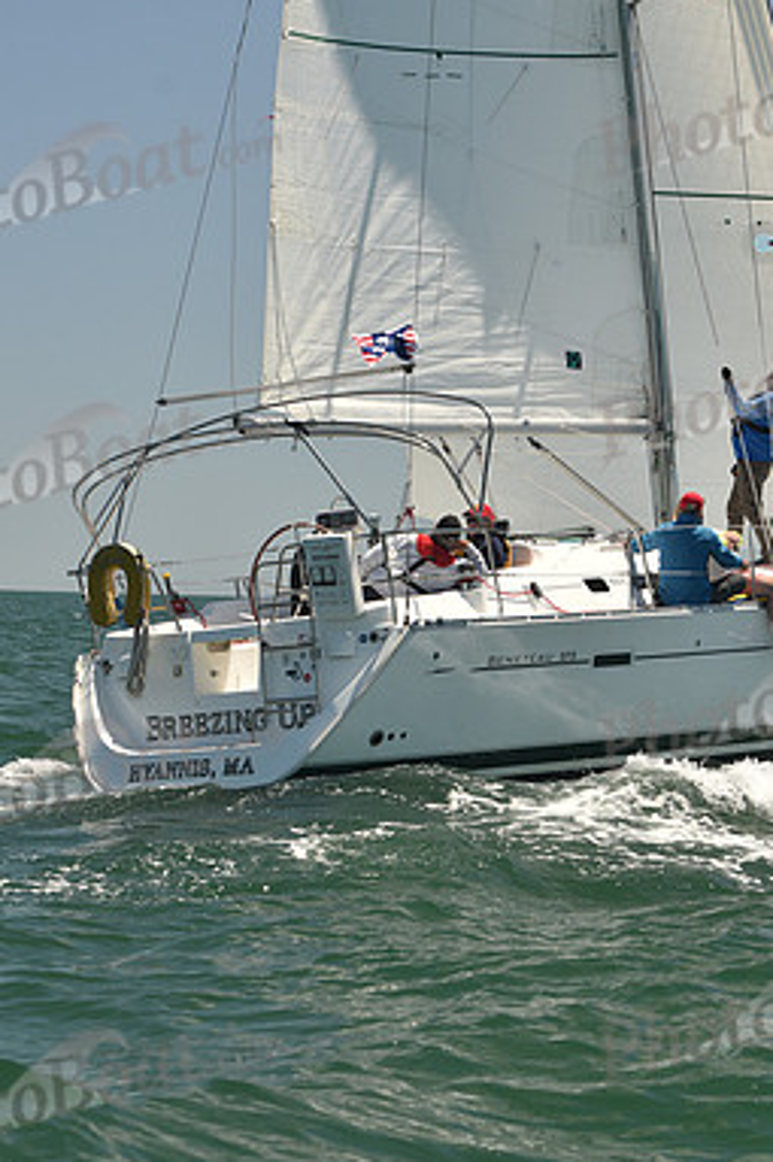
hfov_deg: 12.9
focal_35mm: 106
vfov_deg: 19.3
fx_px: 3417
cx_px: 443
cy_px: 581
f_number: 5.6
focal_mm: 70
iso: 250
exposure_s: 1/800
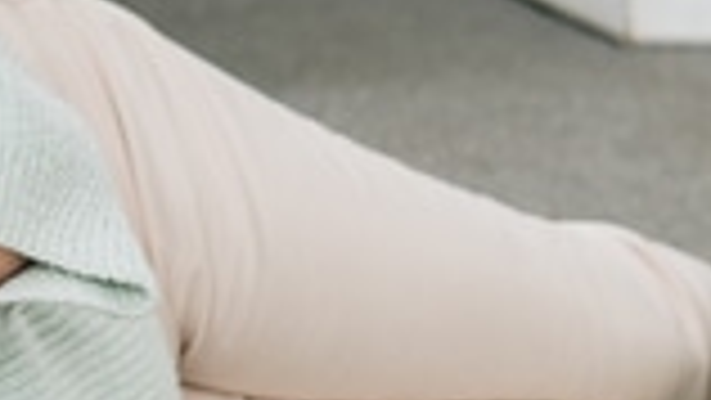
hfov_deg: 8.5
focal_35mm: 232
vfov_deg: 5.1
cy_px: -411
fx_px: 4375
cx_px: -965
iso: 80
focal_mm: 35
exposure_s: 1/200
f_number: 3.5
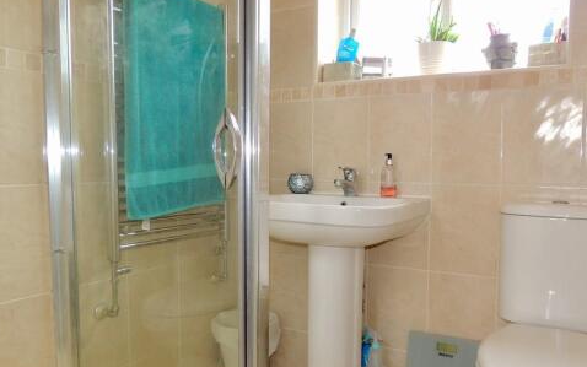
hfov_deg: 61.1
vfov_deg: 40.5
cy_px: 214
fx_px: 496
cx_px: 319
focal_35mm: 31
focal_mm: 4.3
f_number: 3
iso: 180
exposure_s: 1/40
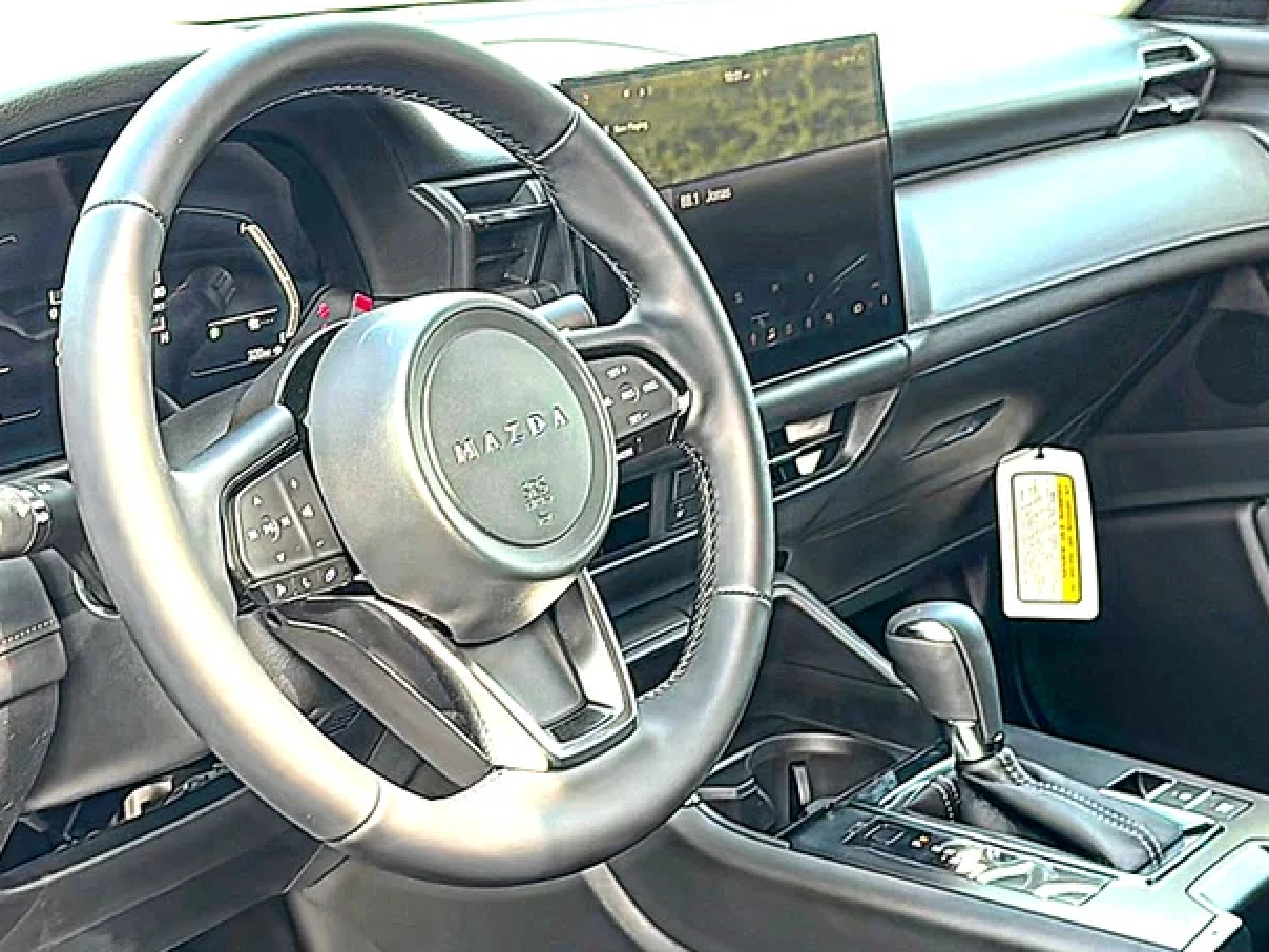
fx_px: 1870
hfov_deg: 37.5
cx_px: 622
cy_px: 514
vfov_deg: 28.5
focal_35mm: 51
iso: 64
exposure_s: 1/95
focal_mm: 6.86
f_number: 1.78
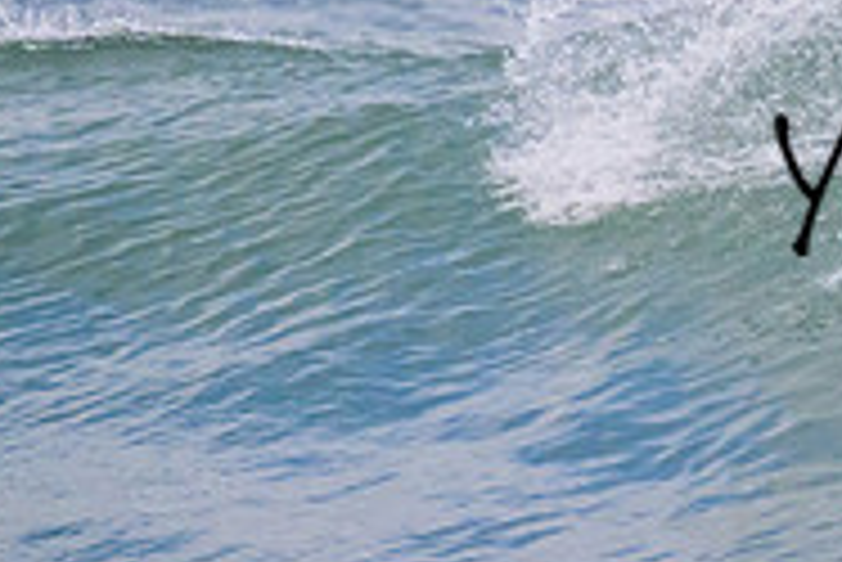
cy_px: 146
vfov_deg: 0.6
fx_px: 52383
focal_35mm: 2238
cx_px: 1238
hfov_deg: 0.9
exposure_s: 1/2000
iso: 3200
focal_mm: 690
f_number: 11
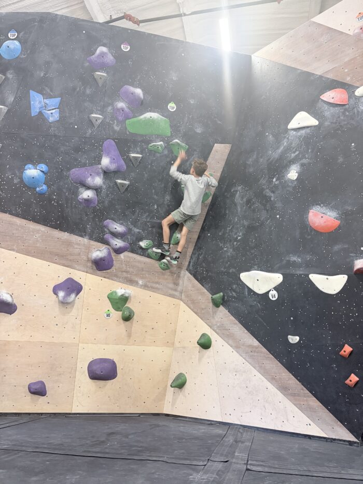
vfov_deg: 67.3
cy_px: 242
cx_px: 182
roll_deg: -1.6
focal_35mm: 26
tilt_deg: +19.4
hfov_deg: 53.1
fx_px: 363
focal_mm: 5.96
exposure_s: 1/60
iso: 250
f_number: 1.6
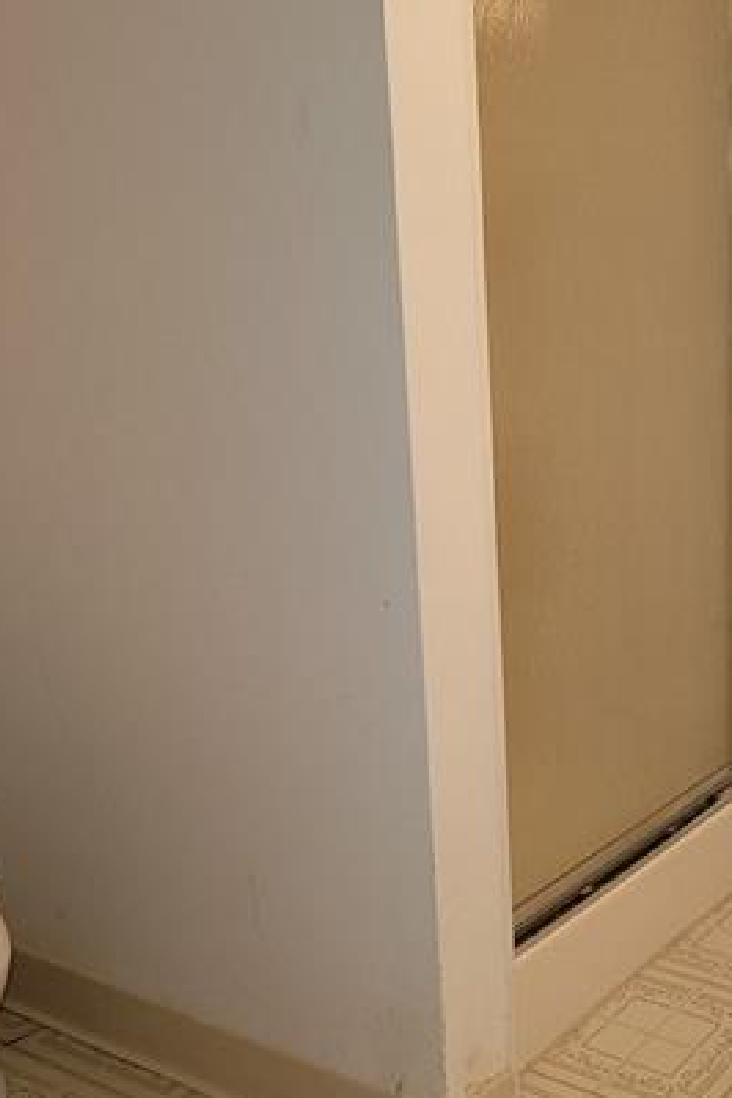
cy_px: 589
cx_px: 644
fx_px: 1586
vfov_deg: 38.2
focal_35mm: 52
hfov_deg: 25.3
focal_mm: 5
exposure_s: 1/60
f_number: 1.8
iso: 125
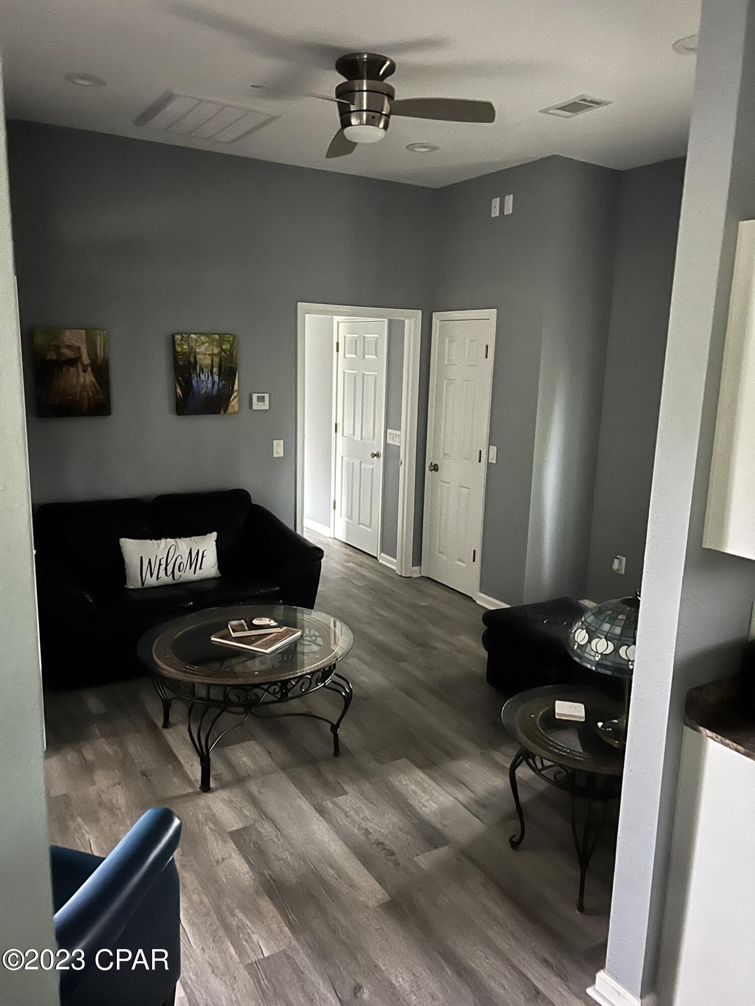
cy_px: 503
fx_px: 756
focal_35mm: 26
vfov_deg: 67.3
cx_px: 378
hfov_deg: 53.1
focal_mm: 5.7
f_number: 1.5
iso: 800
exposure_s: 1/9
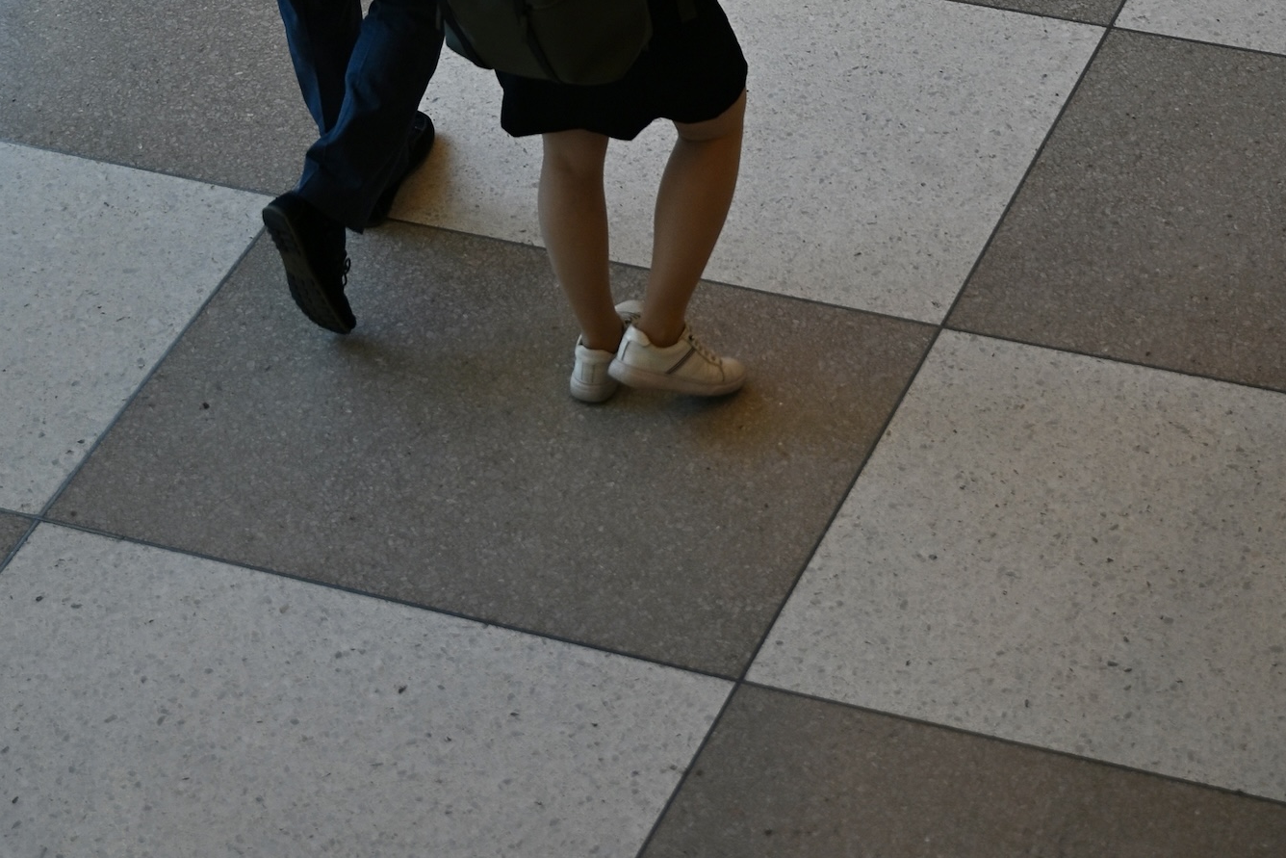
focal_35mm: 107
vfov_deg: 12.5
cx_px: 510
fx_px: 3822
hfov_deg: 19.1
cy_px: -200
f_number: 2.8
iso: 320
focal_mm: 55
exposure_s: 1/500
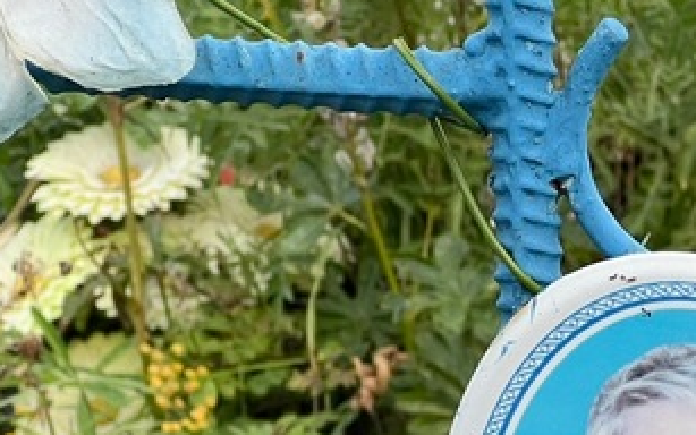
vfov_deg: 6.1
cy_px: 664
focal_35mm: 213
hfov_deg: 9.7
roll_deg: +0.4
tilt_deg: -27.7
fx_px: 4041
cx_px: 814
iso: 25
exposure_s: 1/204
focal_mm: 9
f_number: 2.8
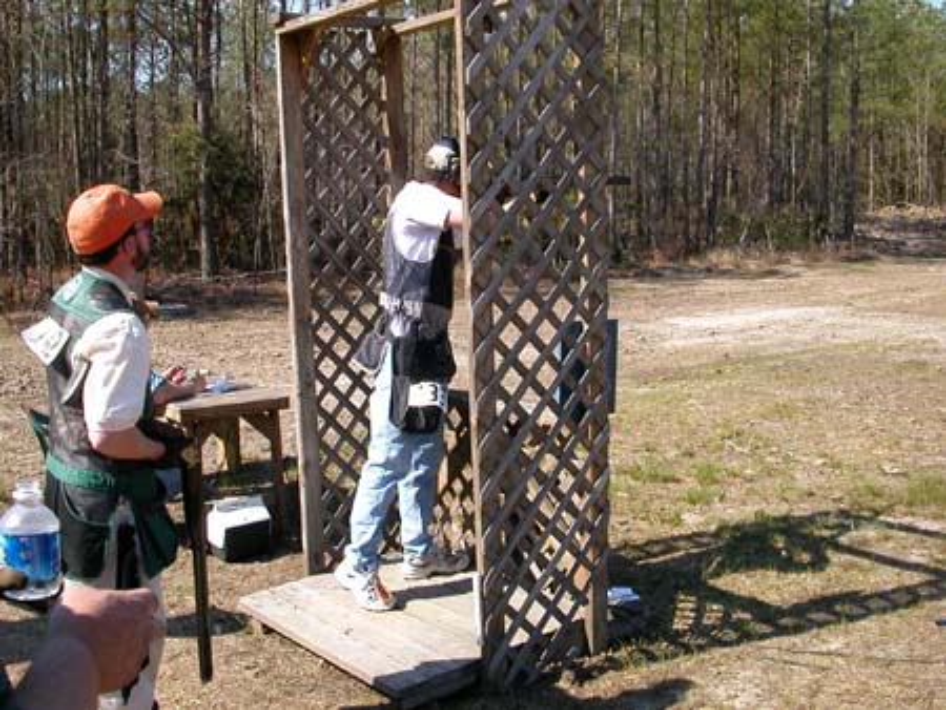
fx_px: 1012
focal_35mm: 37
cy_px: 355
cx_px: 473
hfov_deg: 50.1
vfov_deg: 38.7
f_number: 4.5
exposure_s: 1/331
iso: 100
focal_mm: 5.6
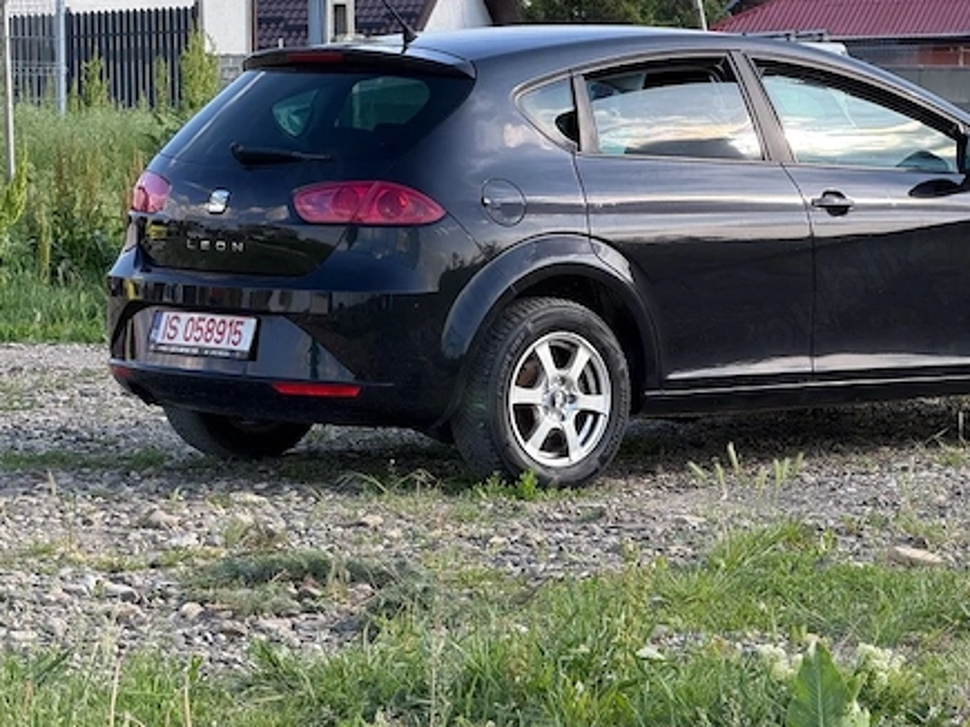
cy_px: 263
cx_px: 638
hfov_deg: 14.3
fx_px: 3866
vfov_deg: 10.7
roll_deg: +0.8
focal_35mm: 138
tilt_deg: -0.9
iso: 50
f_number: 2.8
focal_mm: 16.89
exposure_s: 1/326
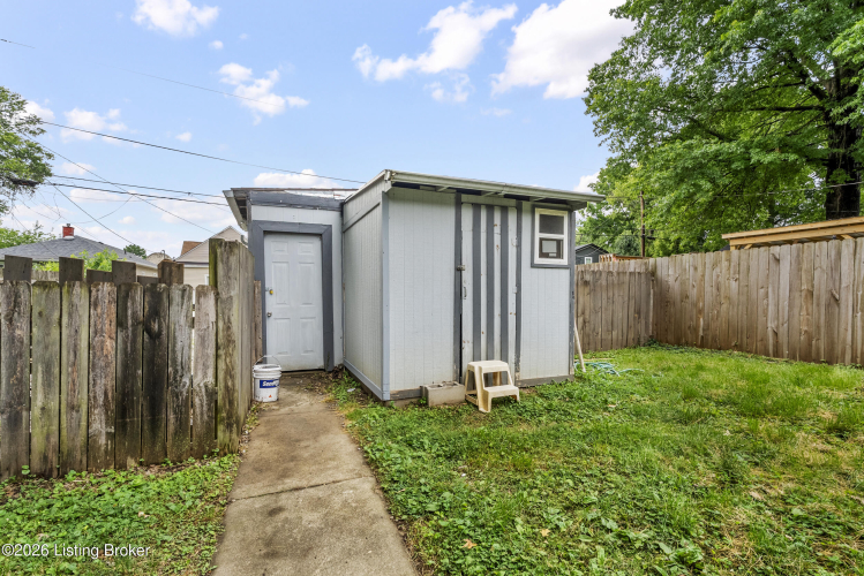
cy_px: 288
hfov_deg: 96.7
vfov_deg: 73.8
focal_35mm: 16
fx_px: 384
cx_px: 432
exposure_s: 1/250
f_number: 11
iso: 400
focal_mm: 16
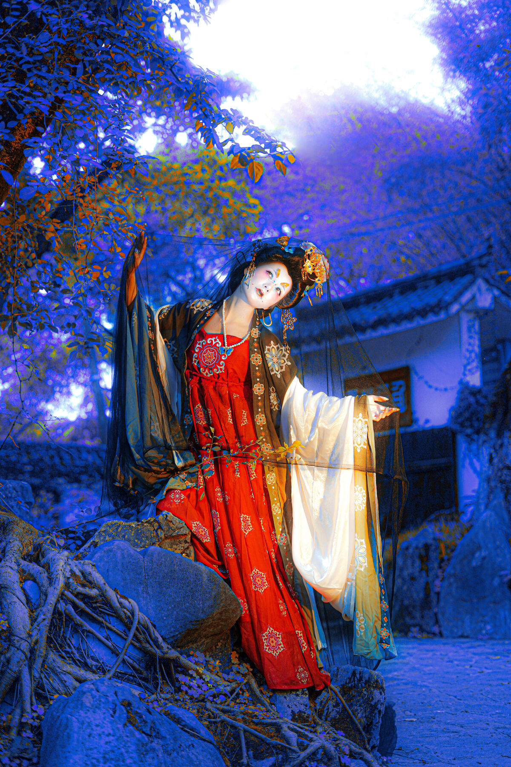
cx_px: 256
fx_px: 1064
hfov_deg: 27.0
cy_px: 384
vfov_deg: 39.6
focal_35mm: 50
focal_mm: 50
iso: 80
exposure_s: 1/125
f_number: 2.2
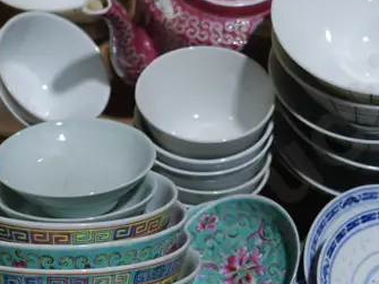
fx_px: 1138
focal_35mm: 104
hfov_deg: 18.7
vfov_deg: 14.2
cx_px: 299
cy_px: 167
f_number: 4
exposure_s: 1/125
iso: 200
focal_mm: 17
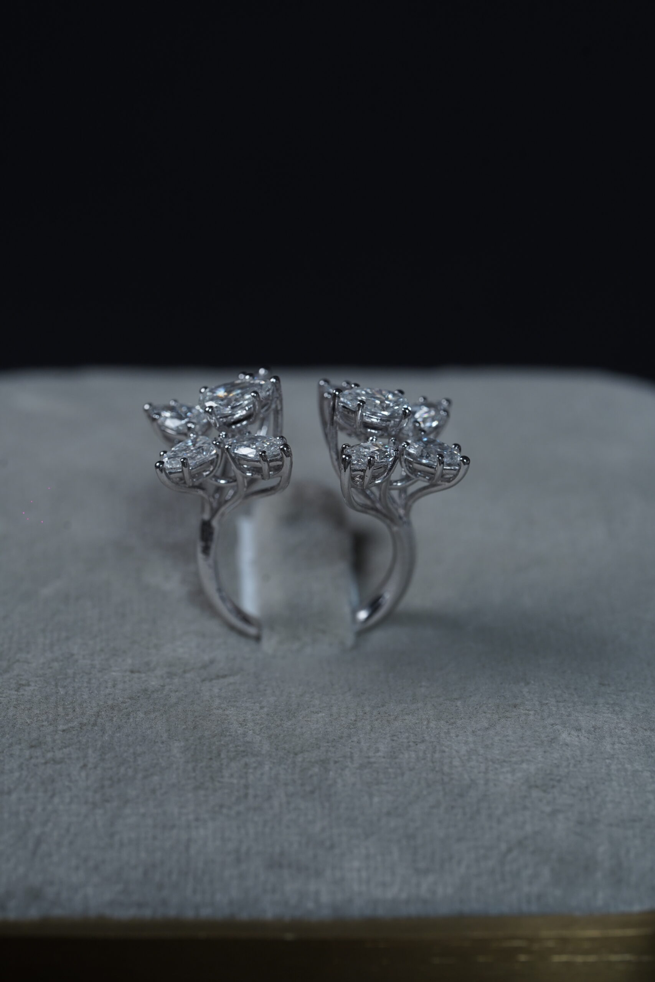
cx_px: 328
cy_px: 491
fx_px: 2729
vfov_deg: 20.4
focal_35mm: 100
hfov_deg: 13.7
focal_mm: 100
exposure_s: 1/125
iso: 800
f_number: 7.1
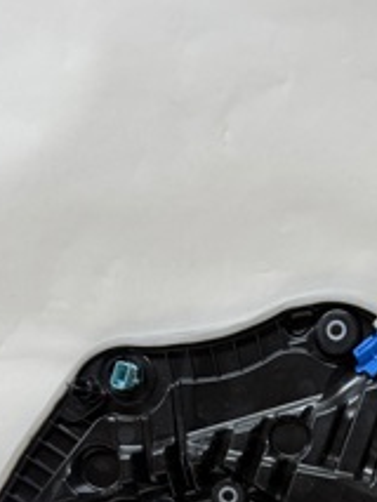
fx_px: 783
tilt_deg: -23.1
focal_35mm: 54
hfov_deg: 26.4
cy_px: 523
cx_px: 313
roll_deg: +0.4
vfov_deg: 32.2
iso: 125
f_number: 1.78
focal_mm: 6.76
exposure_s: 1/50
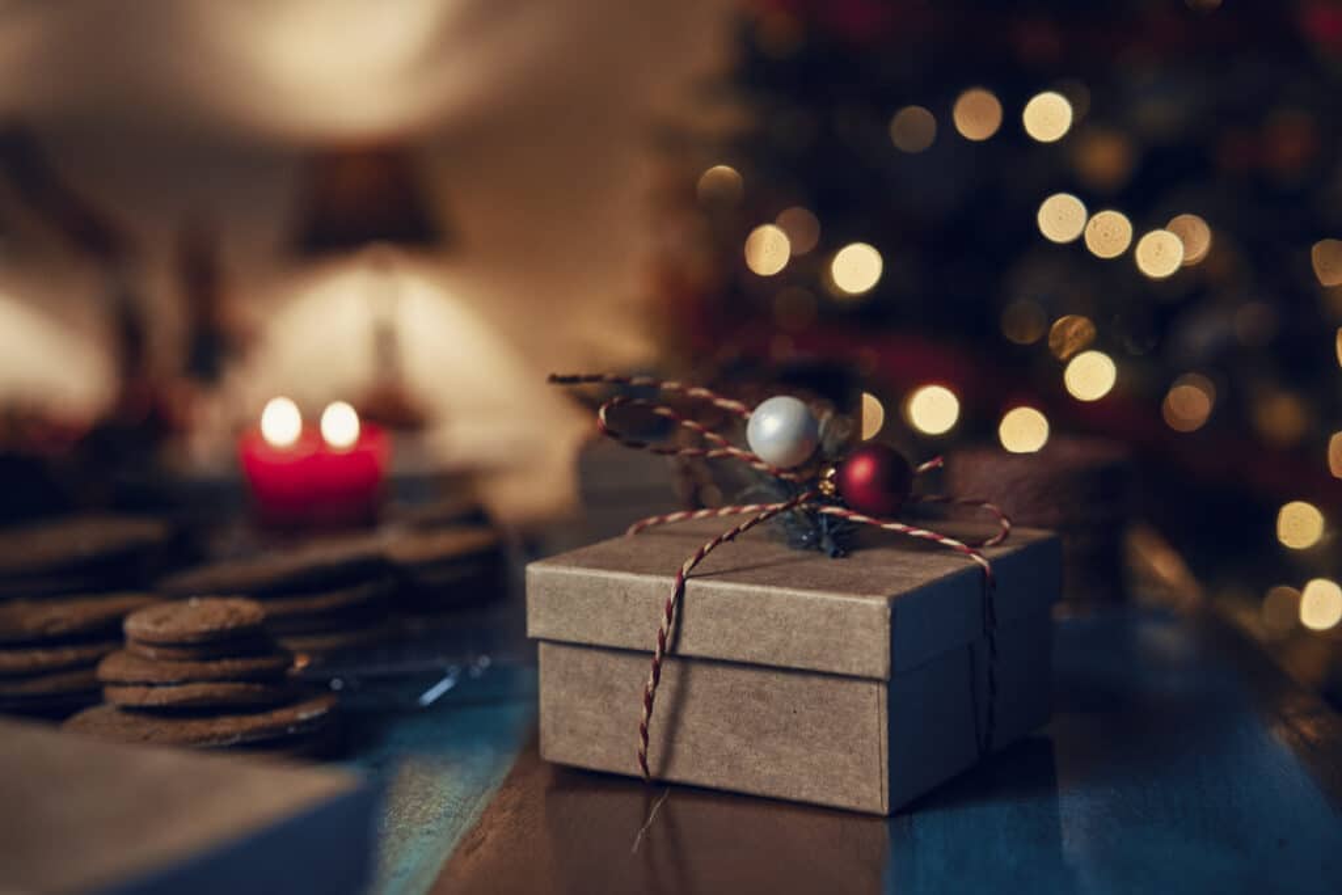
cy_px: 448
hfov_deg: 36.2
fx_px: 2050
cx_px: 671
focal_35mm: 55
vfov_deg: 24.6
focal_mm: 55
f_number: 3.2
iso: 2500
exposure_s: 1/250
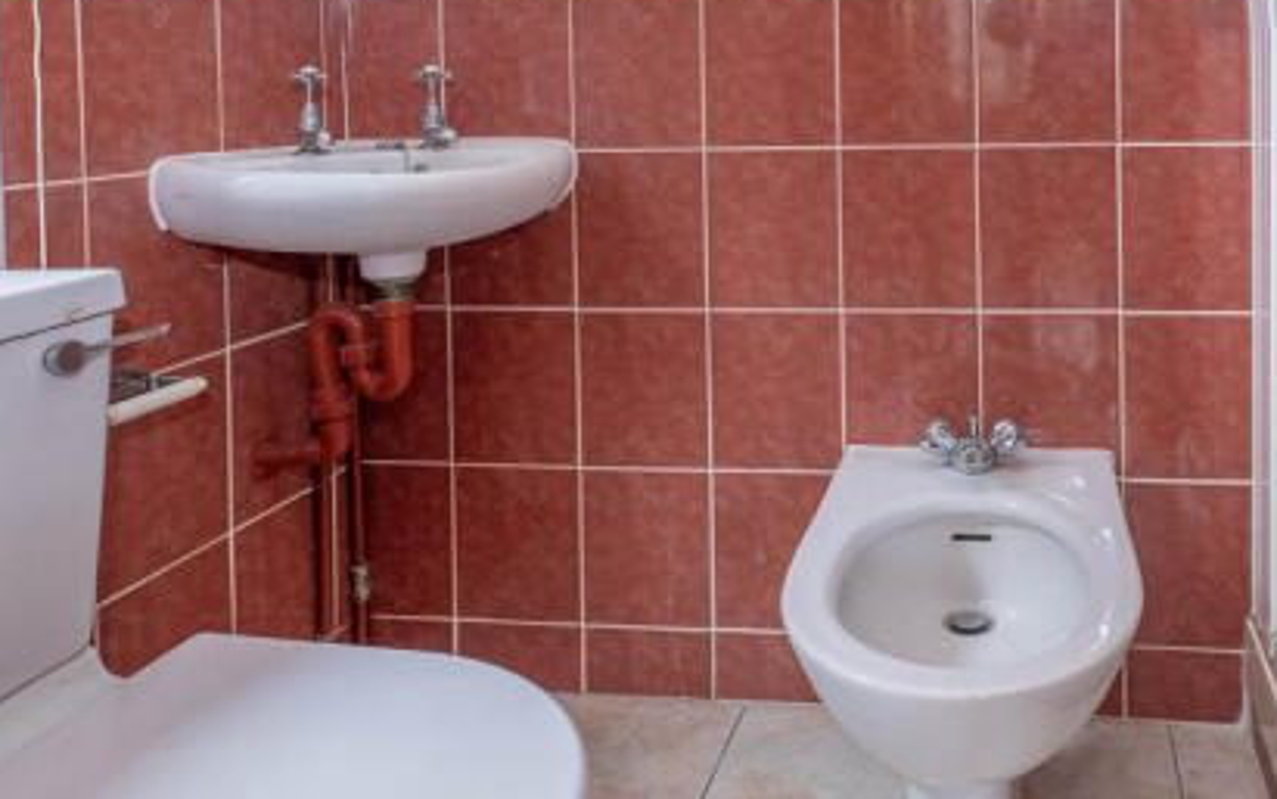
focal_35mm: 26
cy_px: 235
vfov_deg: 46.5
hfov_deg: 67.1
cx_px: 915
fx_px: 905
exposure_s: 1/10
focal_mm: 10.5
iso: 400
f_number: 5.6
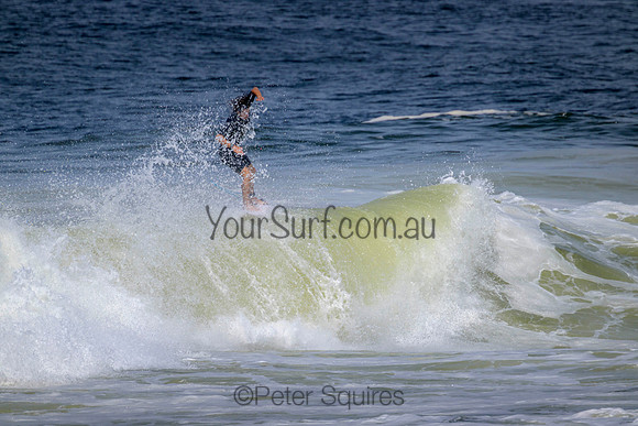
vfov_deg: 1.7
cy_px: 213
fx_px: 14180
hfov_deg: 2.6
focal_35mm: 800
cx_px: 319
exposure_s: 1/2000
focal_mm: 800
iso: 400
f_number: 11
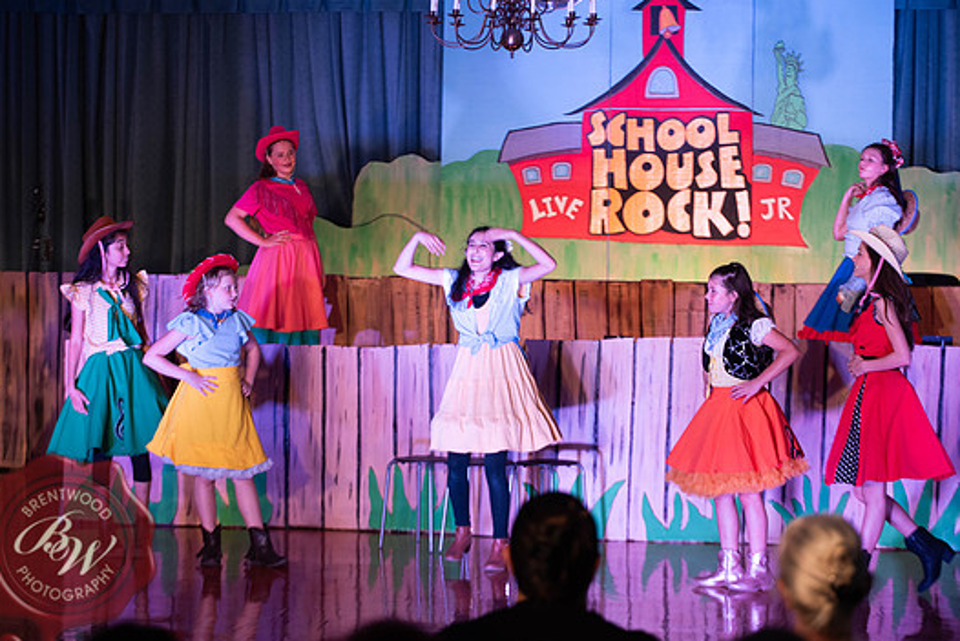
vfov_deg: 12.7
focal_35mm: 108
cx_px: 493
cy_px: 319
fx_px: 2881
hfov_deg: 18.9
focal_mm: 98
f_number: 2.8
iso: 560
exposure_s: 1/100
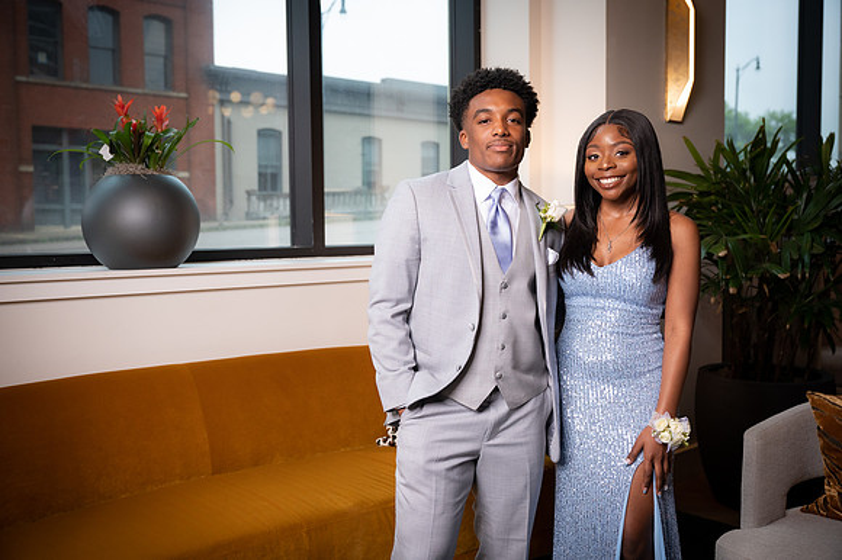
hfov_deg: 55.1
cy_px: 280
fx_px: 806
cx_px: 421
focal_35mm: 34
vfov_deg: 38.3
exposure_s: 1/250
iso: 1250
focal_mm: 34.5
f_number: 3.5
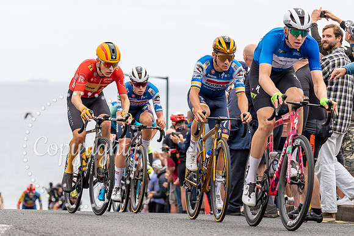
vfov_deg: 6.4
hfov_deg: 9.5
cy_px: 87
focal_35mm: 216
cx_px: 97
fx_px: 2120
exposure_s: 1/1000
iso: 320
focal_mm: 115
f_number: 3.5
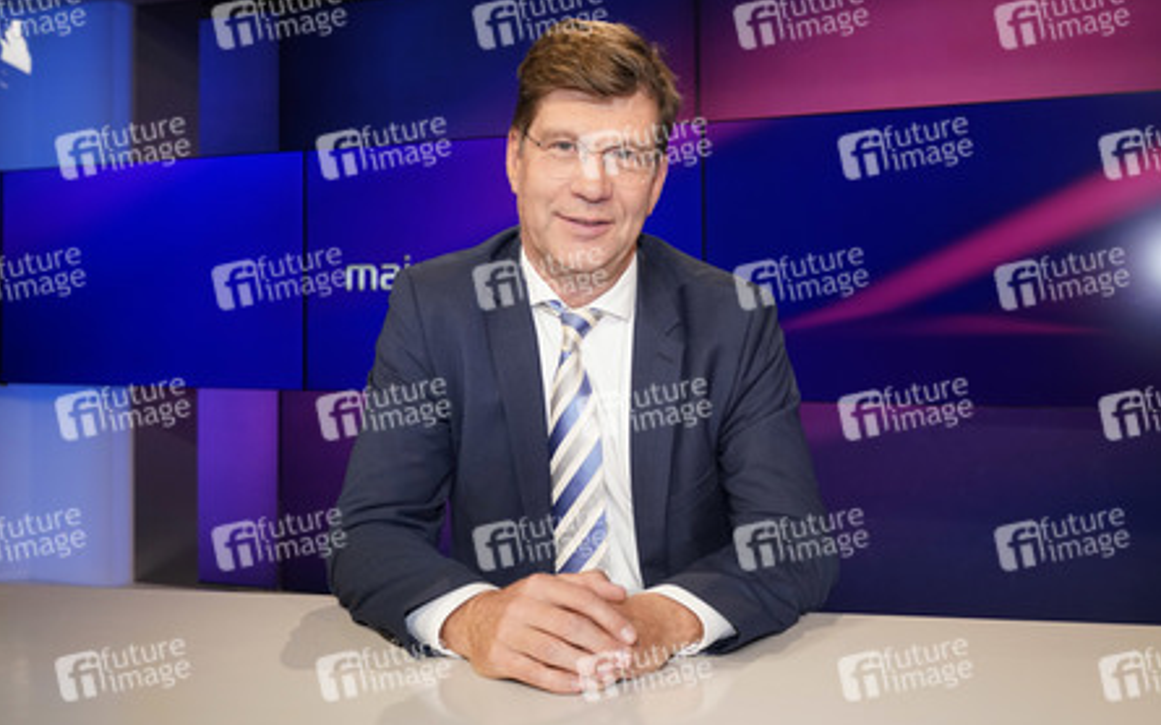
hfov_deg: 59.7
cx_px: 575
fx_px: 1012
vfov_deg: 39.4
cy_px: 344
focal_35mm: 32
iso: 2000
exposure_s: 1/125
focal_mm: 31
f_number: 5
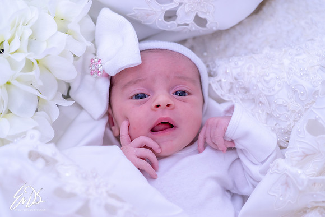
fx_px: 451
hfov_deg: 39.6
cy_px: 108
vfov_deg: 27.0
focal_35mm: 50
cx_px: 162
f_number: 3.5
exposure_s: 1/90
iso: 1000
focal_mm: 50
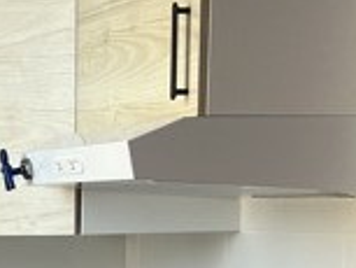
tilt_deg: -11.1
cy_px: 485
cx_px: -86
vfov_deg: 10.3
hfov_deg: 14.0
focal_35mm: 136
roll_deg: -0.6
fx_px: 1400
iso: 64
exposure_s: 1/100
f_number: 1.6
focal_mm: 5.1
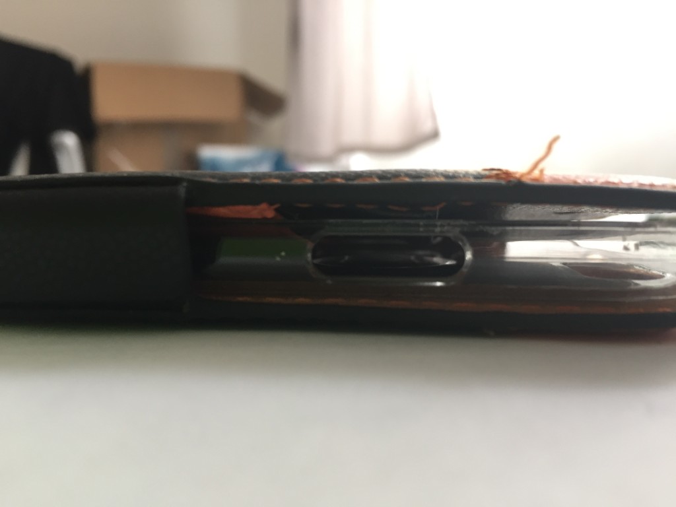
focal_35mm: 29
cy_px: 254
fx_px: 566
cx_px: 338
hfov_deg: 61.7
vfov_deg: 48.2
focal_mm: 4.15
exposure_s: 1/33
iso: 100
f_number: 2.2
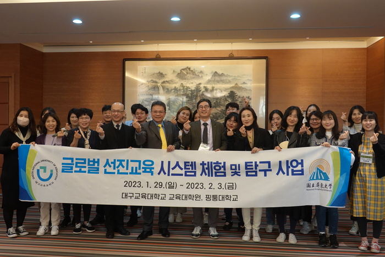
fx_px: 364
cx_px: 192
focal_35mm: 34
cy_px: 128
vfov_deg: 38.9
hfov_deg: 55.8
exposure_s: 1/40
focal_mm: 12.76
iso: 800
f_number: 3.5
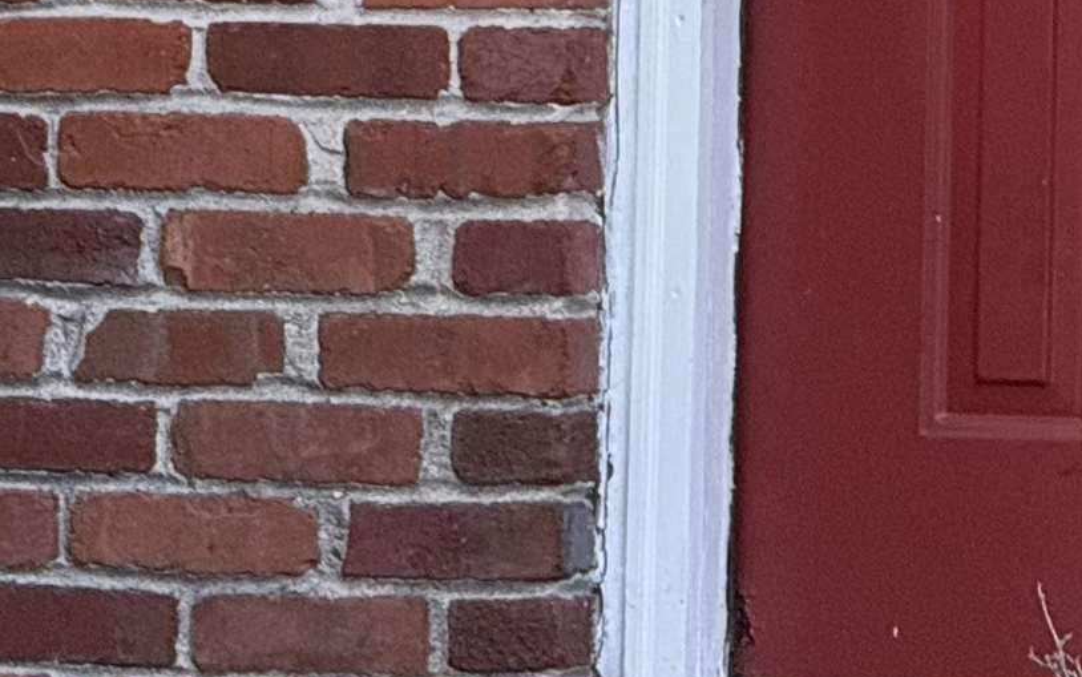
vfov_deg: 2.7
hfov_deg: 4.4
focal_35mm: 480
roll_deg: -1.2
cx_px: 1478
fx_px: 14156
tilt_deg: +3.4
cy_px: -645
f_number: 2.8
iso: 160
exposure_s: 1/99
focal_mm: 15.66
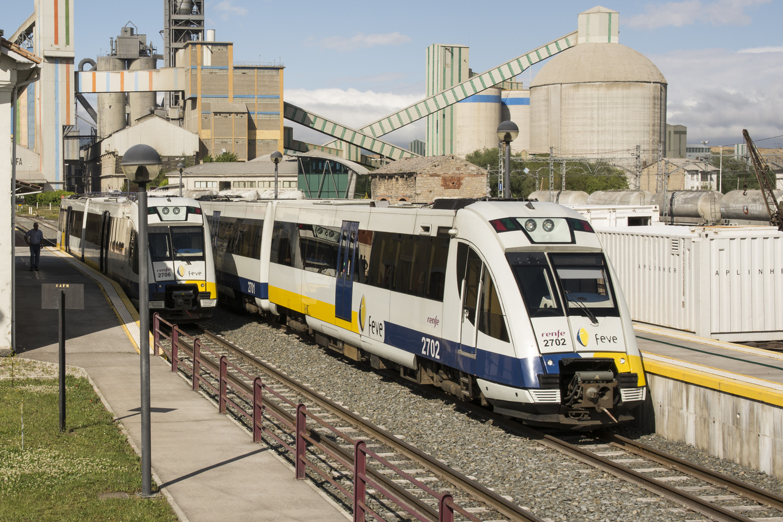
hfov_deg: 32.6
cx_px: 242
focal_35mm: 61
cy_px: 230
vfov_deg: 22.3
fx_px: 1321
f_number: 9
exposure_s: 1/320
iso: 100
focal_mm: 27
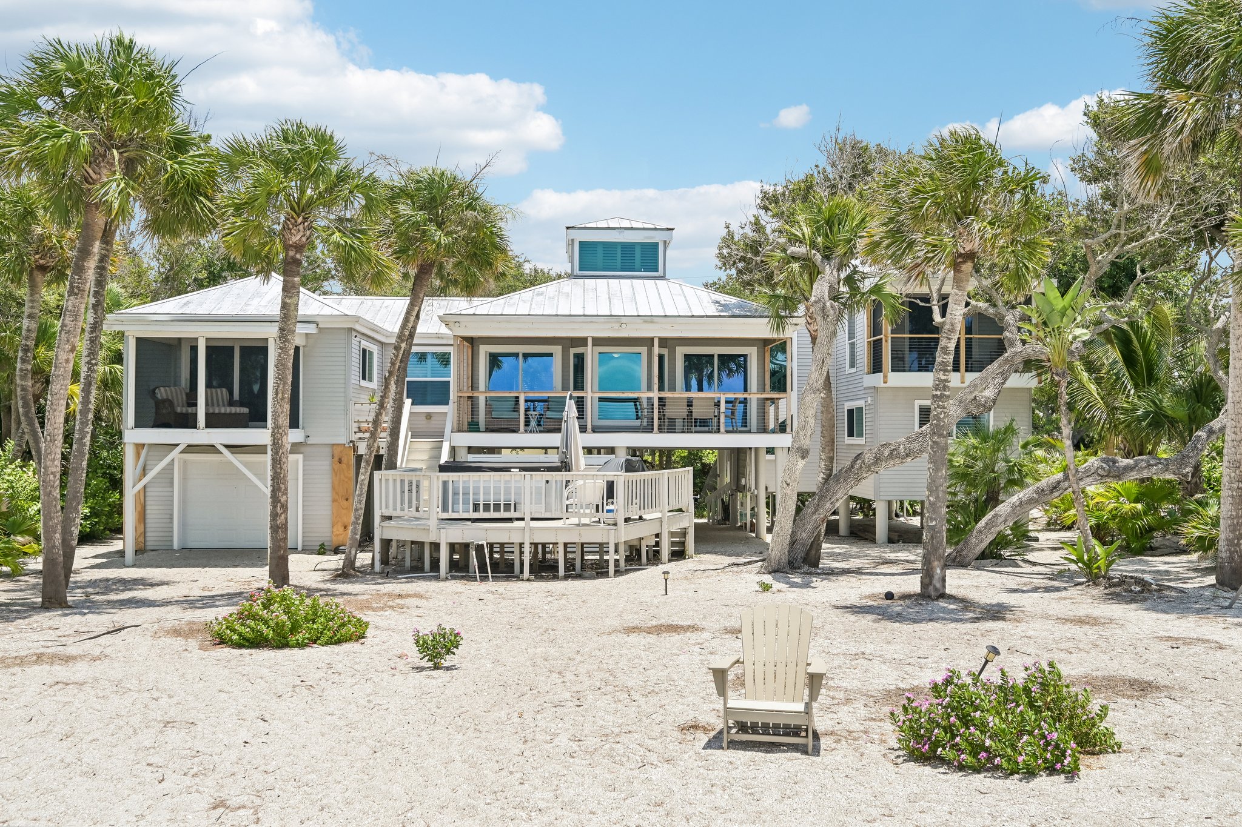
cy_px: 414
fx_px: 1035
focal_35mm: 30
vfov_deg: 43.6
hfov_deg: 61.9
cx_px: 621
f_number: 8
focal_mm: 30
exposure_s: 1/1600
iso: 400
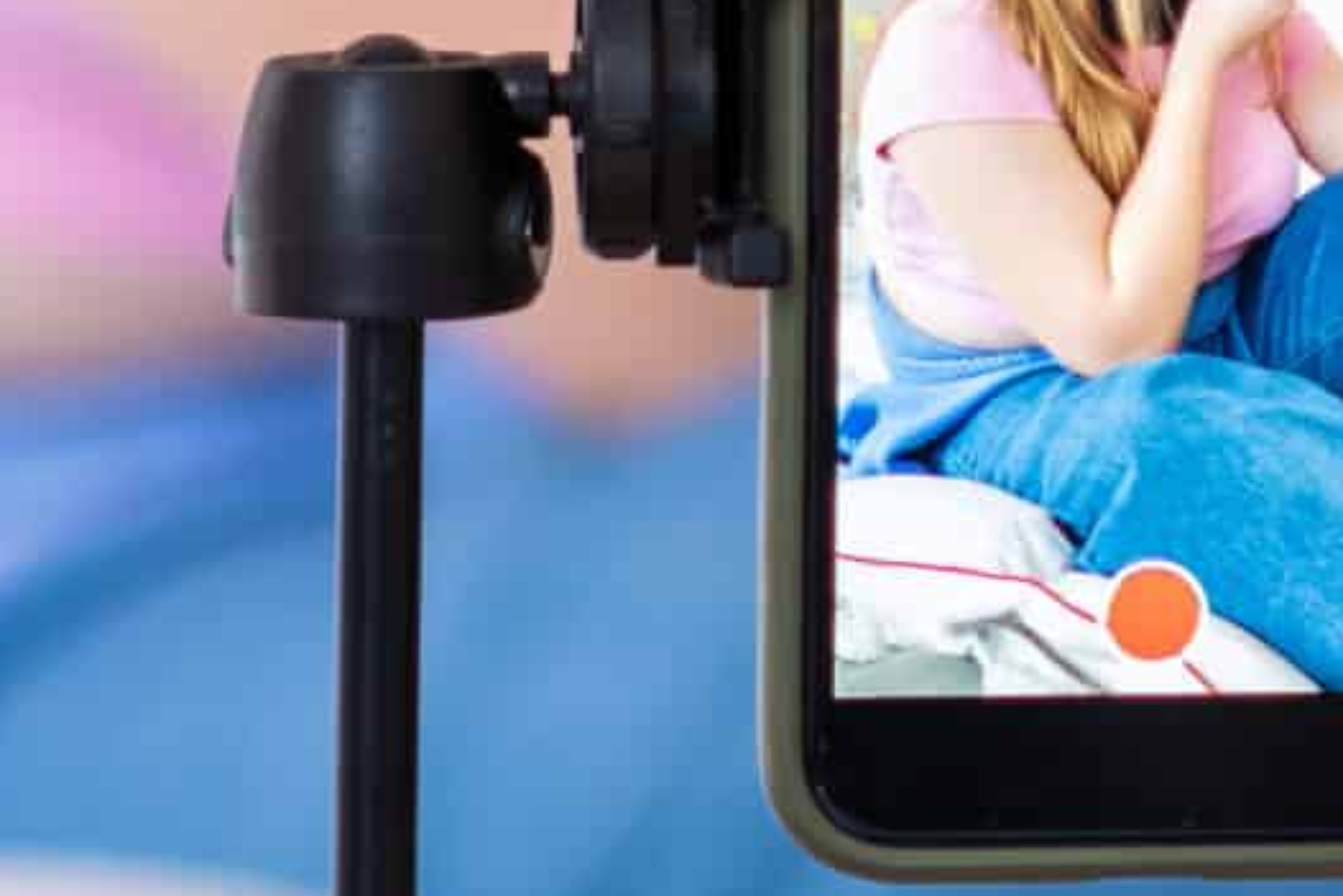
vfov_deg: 3.3
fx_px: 15261
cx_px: 2060
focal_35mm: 409
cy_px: -854
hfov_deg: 5.0
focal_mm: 56
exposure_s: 1/125
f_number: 1.4
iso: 250
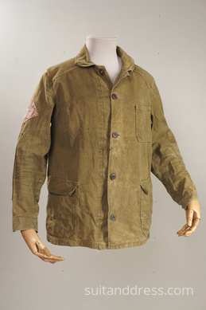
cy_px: 155
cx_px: 103
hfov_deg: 28.1
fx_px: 412
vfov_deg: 41.1
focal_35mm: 48
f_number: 8
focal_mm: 32
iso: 200
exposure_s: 1/10
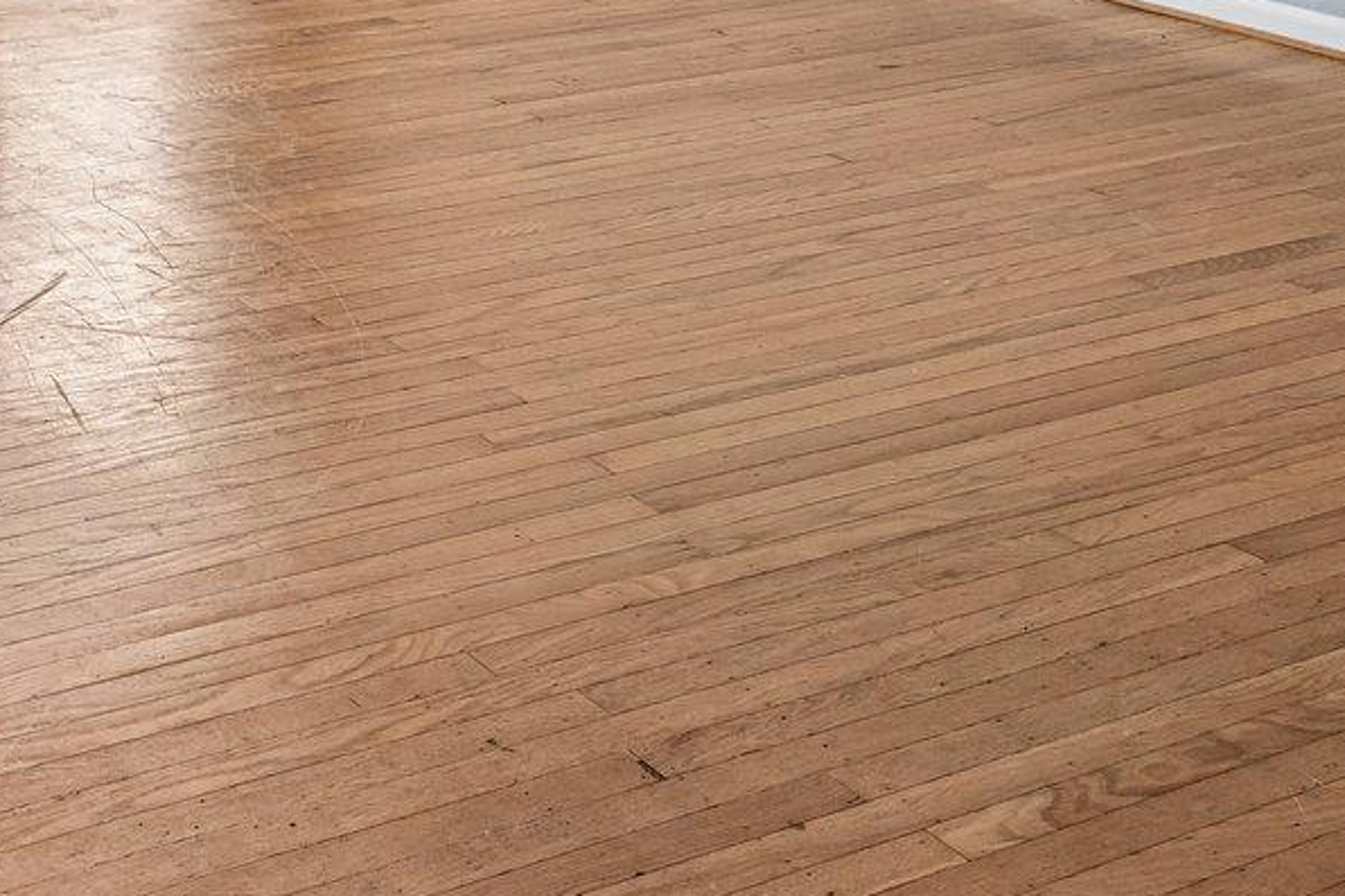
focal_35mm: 55
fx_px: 2054
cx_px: -318
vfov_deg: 19.9
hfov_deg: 30.2
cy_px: -586
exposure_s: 1/50
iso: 800
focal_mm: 16
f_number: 8
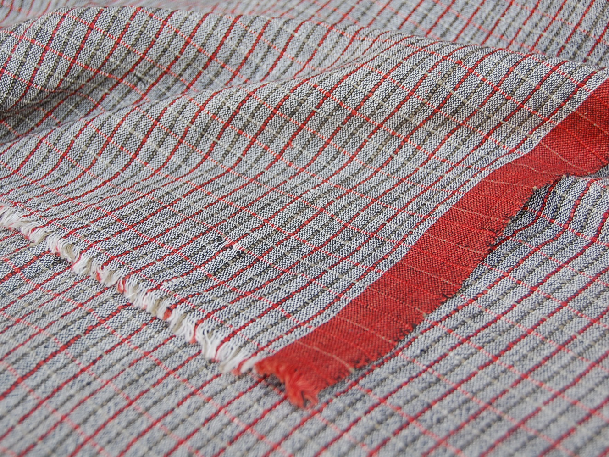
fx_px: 1091
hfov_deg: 31.2
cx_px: 301
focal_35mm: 62
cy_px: 229
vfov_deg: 23.7
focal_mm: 38
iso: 200
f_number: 4.8
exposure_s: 1/100
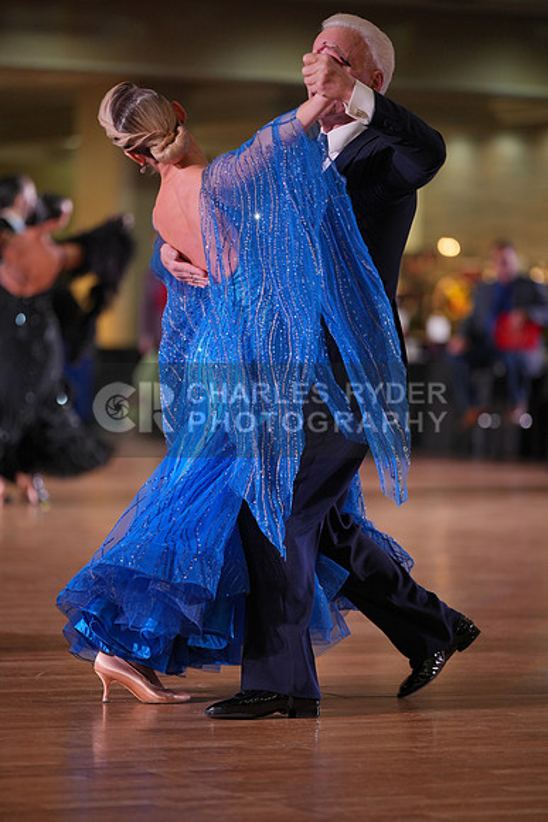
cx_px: 274
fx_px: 3605
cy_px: 411
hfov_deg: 8.7
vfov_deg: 13.0
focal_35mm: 158
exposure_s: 1/500
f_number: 2.8
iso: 1000
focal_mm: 158
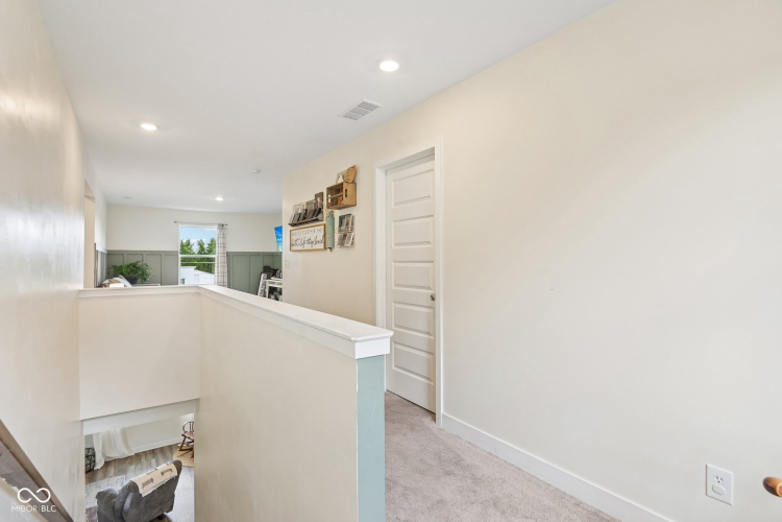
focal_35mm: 16
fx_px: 348
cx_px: 391
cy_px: 261
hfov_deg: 96.7
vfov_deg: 73.7
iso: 160
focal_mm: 16
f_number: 8
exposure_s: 1/15
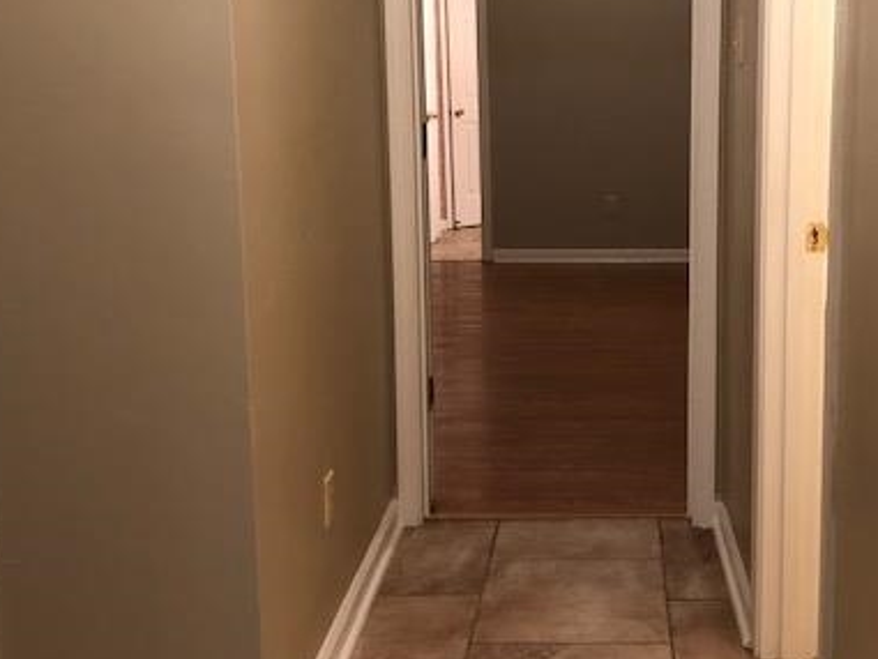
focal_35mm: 47
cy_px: 244
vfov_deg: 30.8
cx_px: 592
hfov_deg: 39.9
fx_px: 1192
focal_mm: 4
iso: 100
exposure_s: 1/11
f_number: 1.8
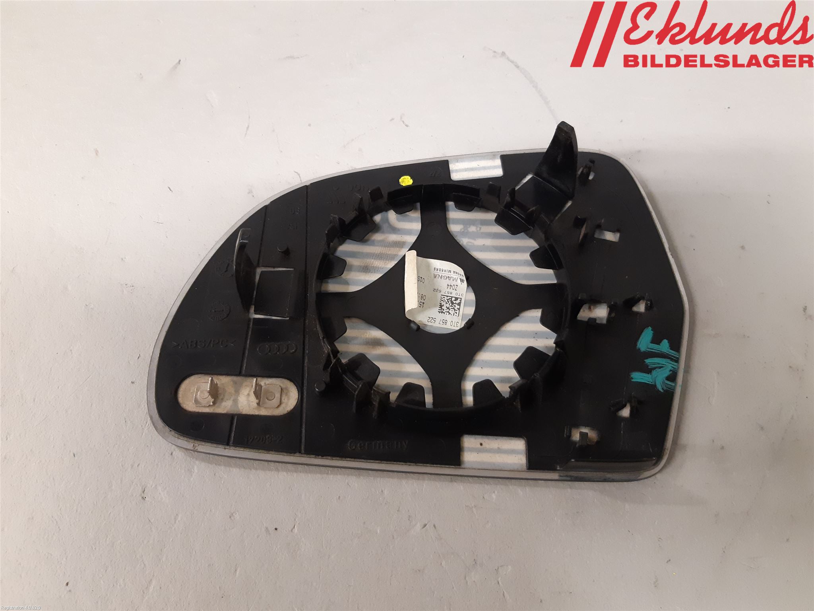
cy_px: 306
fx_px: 611
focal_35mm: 26
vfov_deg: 53.1
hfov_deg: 67.3
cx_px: 407
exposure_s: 1/50
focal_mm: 3.93
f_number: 1.7
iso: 320
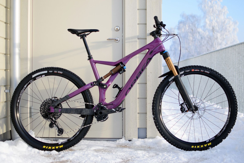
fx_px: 356
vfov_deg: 25.8
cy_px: 82
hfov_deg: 37.8
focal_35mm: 52
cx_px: 122
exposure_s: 1/1600
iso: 200
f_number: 2.2
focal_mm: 35
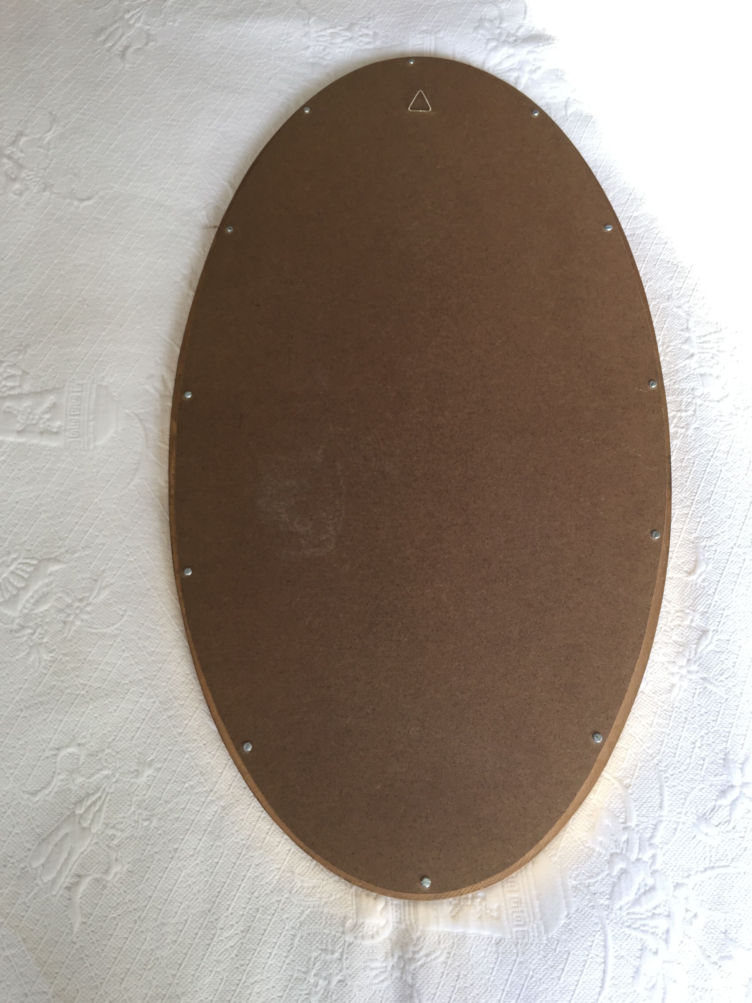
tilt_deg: -66.8
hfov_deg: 48.2
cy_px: 502
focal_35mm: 29
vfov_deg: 61.7
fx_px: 840
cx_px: 376
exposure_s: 1/50
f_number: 2.2
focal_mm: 4.15
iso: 32
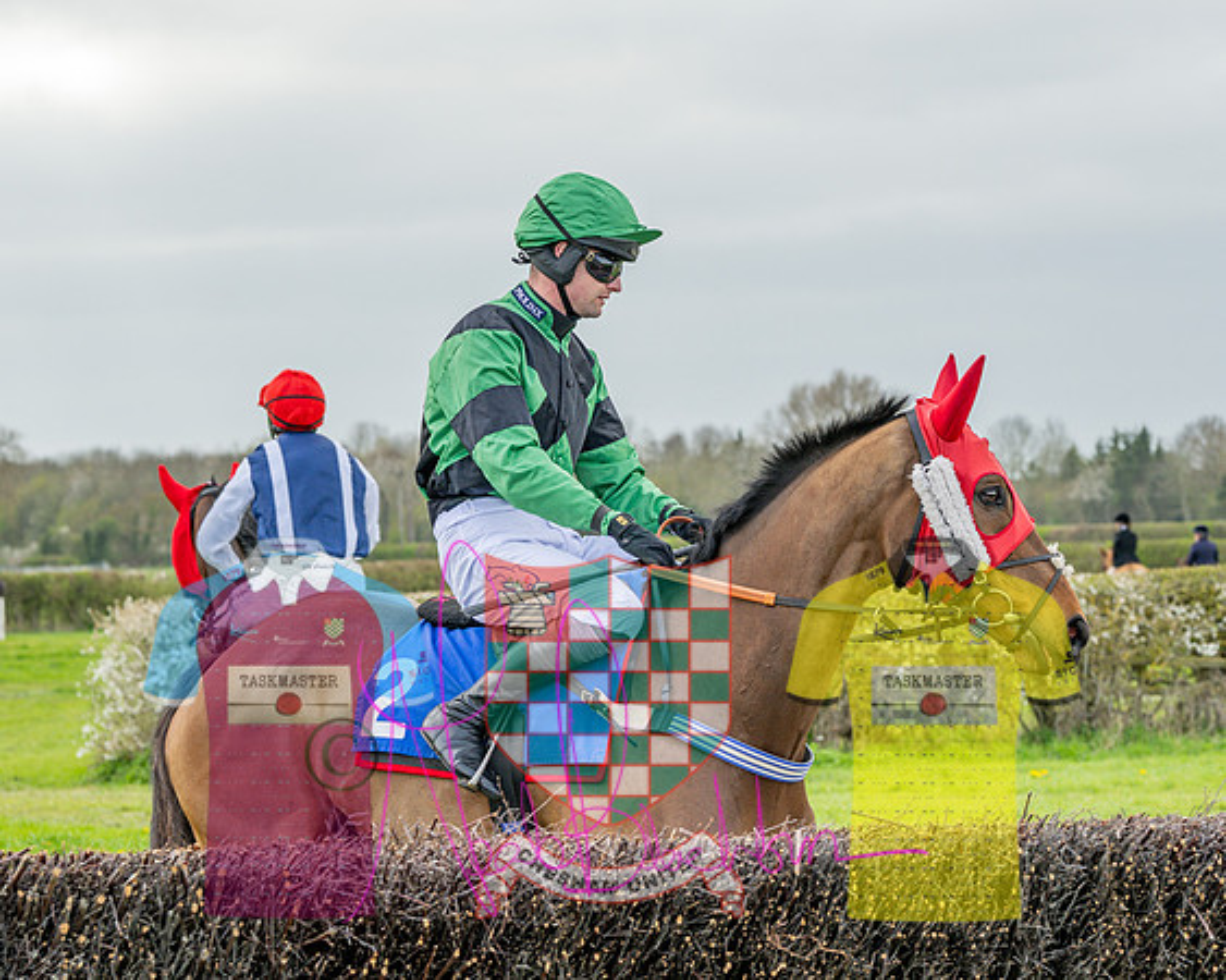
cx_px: 613
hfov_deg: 12.4
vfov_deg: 9.9
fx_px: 5640
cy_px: 490
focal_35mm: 155
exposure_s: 1/320
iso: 200
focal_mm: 92
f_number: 5.6
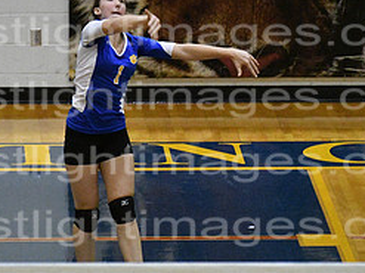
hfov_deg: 4.2
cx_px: 114
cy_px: 67
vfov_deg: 3.1
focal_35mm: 475
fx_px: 5006
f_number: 4
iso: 8000
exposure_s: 1/640
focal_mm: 140
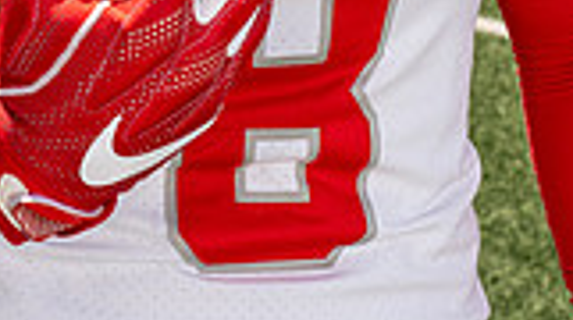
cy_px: -412
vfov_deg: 8.6
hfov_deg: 16.6
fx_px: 1957
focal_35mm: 129
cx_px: 164
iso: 100
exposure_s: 1/250
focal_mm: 44
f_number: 8
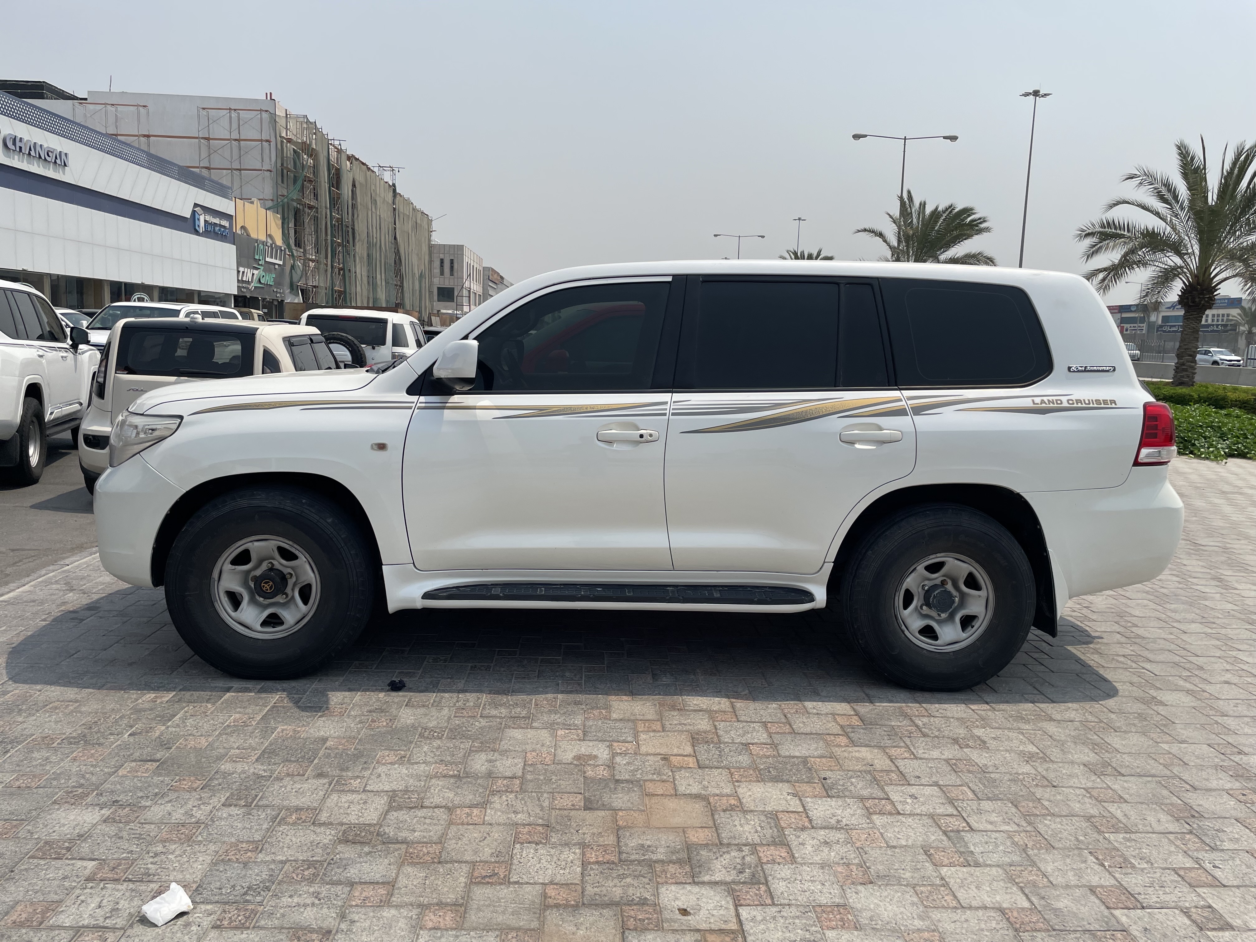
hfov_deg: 67.3
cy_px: 471
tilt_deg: -7.2
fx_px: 943
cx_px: 628
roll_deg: -2.1
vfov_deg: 53.1
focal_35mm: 26
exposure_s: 1/6135
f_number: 1.6
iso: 32
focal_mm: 4.2
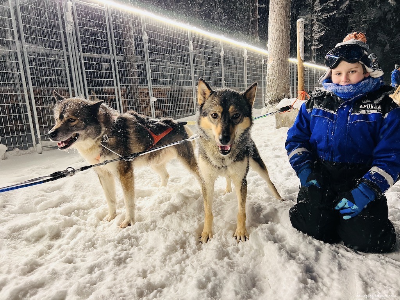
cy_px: 150
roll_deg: +2.6
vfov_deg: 53.1
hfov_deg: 67.3
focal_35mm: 26
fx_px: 300
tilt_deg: -12.9
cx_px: 200
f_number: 1.5
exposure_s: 1/50
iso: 250
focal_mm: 5.7
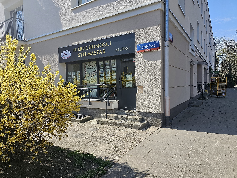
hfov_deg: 73.9
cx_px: 118
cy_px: 89
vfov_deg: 58.9
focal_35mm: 23
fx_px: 157
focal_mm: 6.3
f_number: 1.7
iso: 25
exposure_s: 1/1005
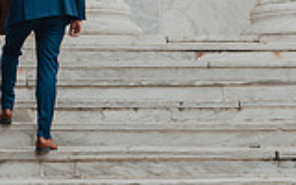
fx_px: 815
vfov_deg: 12.6
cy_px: -43
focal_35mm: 101
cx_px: -21
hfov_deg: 19.8
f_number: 4.5
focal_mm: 24
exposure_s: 1/160
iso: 800
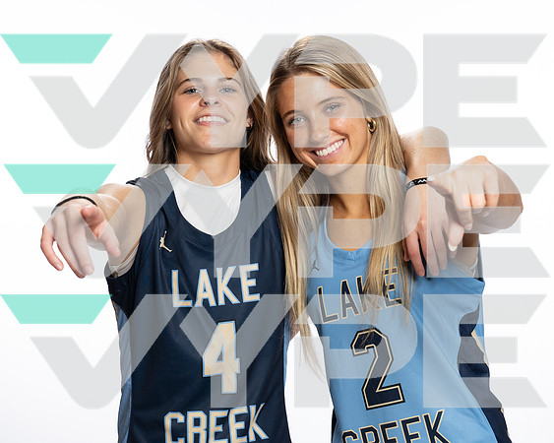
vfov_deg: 19.4
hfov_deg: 24.2
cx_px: 277
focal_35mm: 79
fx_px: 1292
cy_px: 222
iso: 800
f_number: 8
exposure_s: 1/250
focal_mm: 70
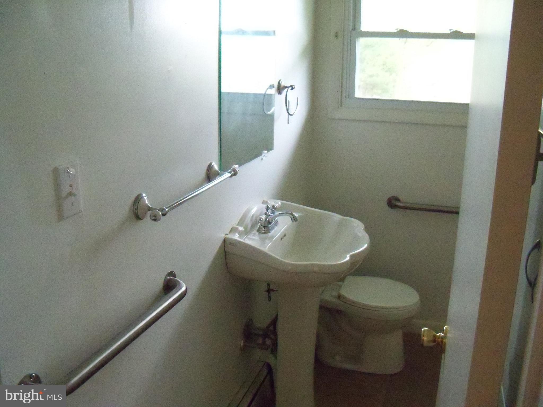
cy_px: 204
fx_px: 549
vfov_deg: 40.7
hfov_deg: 52.6
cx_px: 272
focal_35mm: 35
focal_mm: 6.2
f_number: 3.5
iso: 1600
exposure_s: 1/160
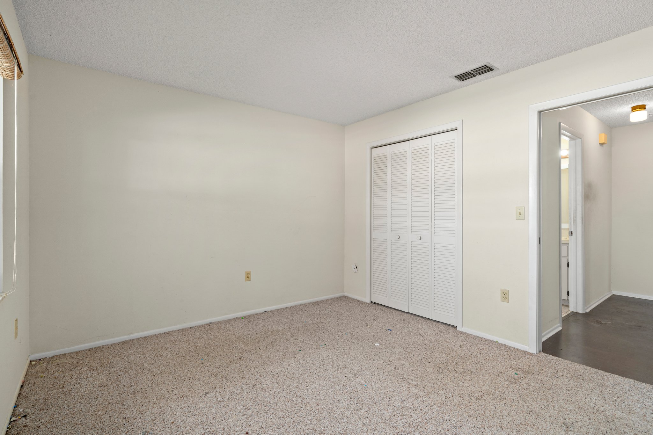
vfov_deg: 70.4
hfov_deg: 93.3
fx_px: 308
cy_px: 218
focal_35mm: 17
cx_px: 326
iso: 400
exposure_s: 1/2
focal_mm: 17
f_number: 8
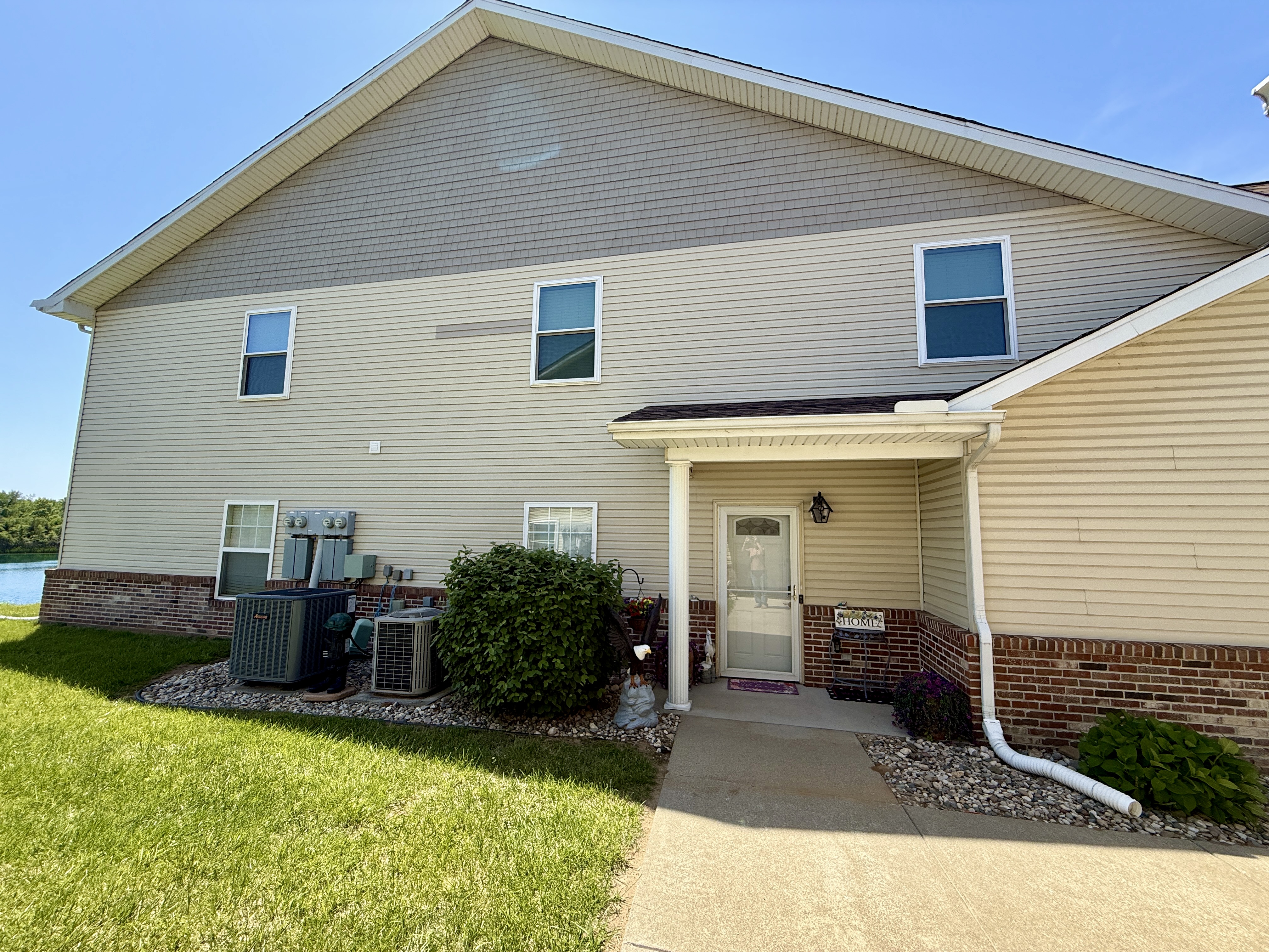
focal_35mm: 14
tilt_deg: +6.5
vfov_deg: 85.7
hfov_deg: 102.1
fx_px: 513
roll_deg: -1.3
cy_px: 476
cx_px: 634
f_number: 2.2
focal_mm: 2.22
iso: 50
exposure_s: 1/1050
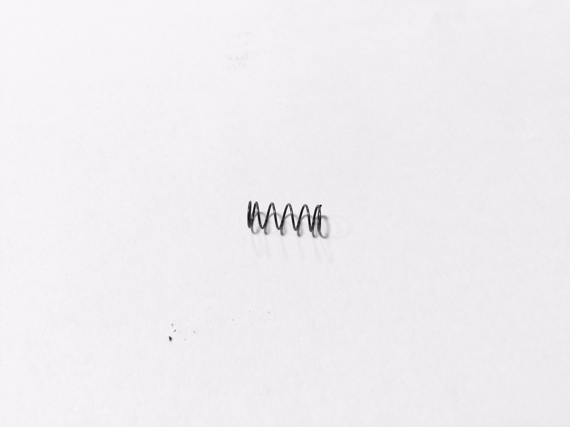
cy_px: 214
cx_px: 285
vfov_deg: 48.2
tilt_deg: -56.2
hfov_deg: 61.7
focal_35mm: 29
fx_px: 478
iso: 32
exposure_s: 1/33
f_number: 2.2
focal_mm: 4.15
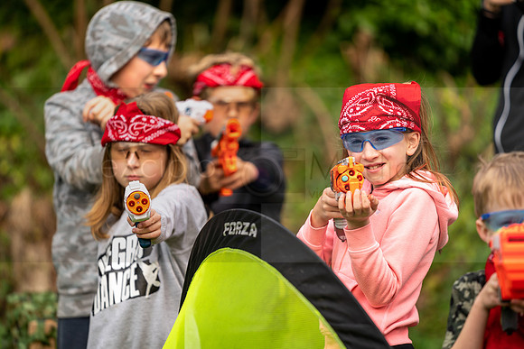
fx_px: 3056
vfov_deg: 6.5
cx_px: 260
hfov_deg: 9.8
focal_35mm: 210
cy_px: 177
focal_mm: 200
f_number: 2.8
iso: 100
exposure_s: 1/500
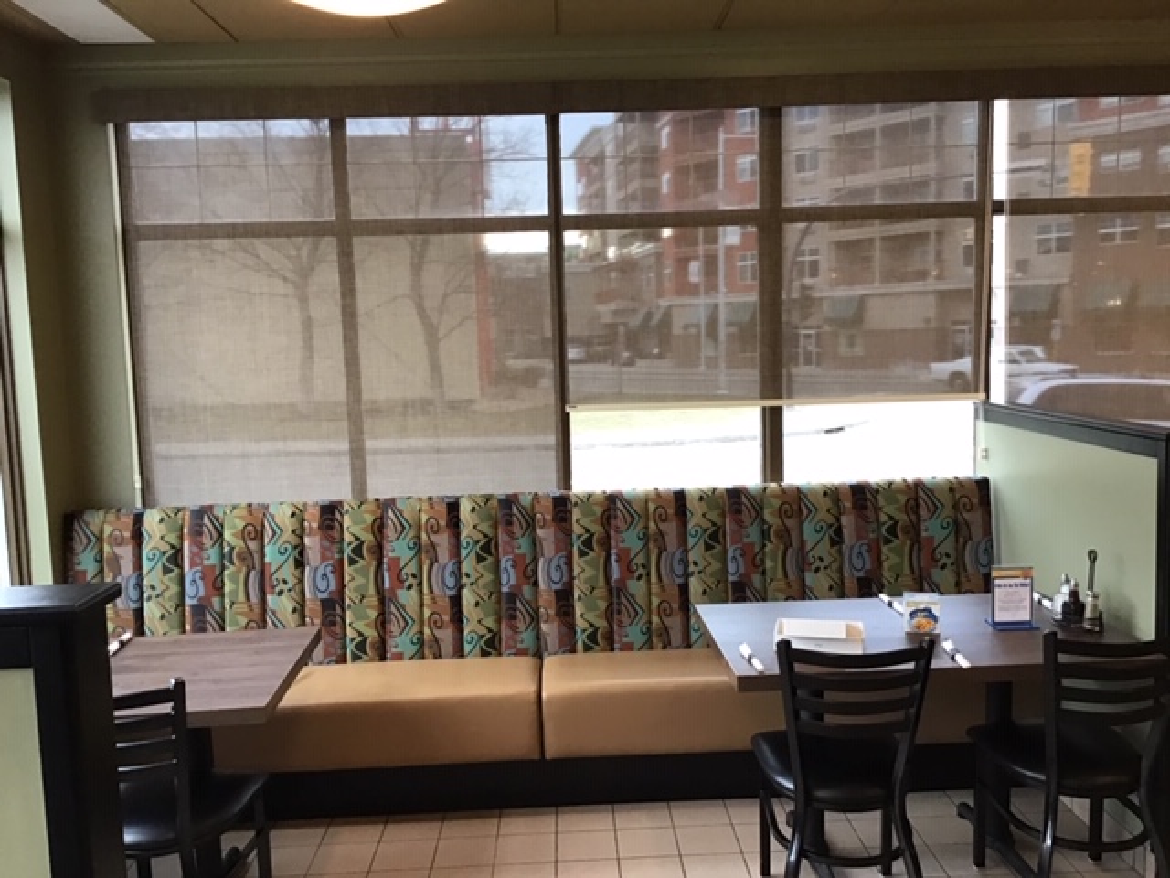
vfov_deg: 45.4
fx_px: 1048
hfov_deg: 58.4
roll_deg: -1.0
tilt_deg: -2.8
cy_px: 439
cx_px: 585
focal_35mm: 31
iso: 80
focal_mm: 3.3
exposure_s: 1/30
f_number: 2.4
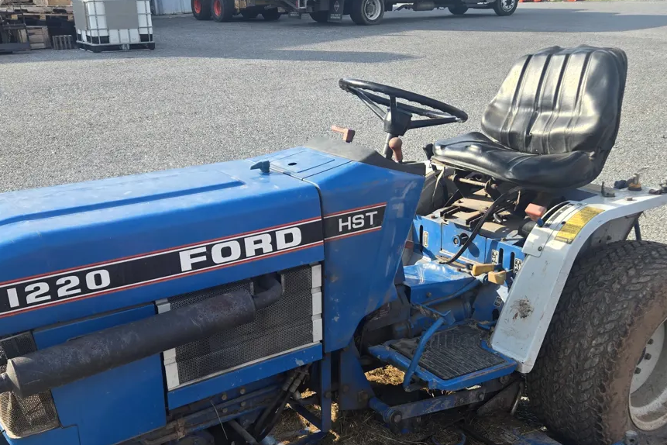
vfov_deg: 33.0
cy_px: 314
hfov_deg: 48.5
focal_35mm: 40
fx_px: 741
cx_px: 333
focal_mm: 5.4
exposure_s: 1/562
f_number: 1.8
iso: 25
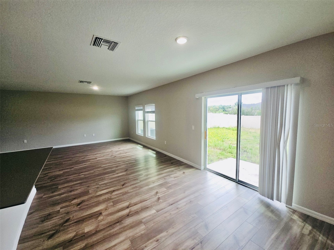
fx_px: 125
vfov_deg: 89.9
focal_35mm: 13
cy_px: 125
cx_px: 167
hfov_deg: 106.2
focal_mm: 2.2
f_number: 2.2
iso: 55
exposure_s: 1/120
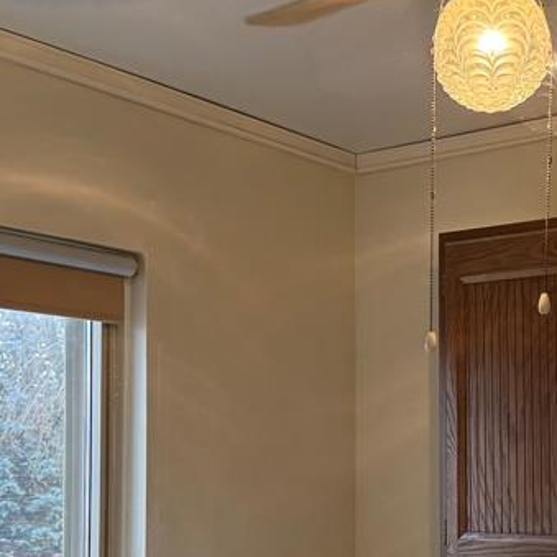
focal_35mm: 64
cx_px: 421
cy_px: 391
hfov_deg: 26.5
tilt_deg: +4.6
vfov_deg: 26.7
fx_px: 1165
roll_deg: +0.5
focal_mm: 6.76
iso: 200
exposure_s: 1/164
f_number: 1.78
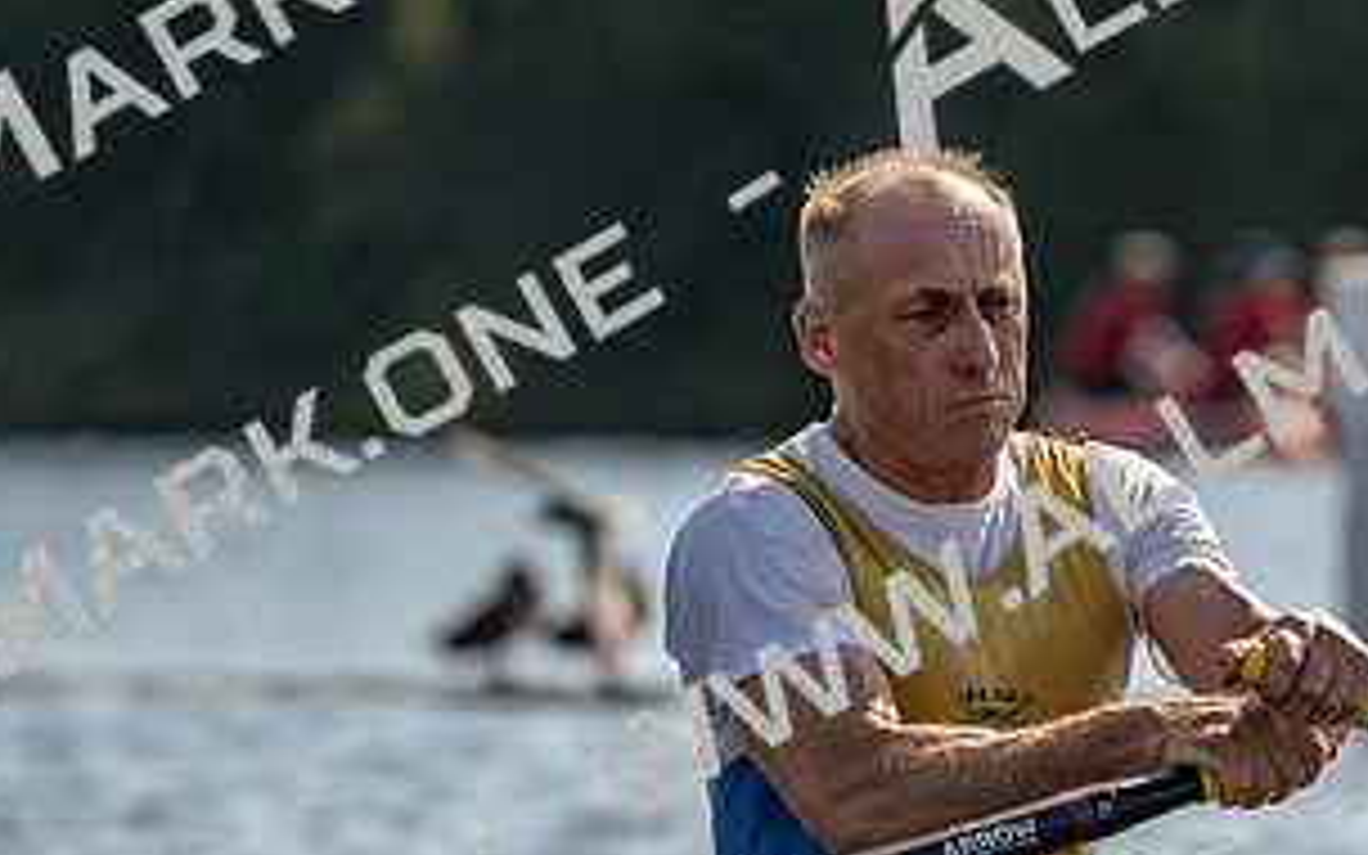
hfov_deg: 3.4
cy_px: 826
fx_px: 22854
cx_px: 1134
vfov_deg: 2.1
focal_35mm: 613
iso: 160
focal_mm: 315
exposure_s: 1/1600
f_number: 6.3
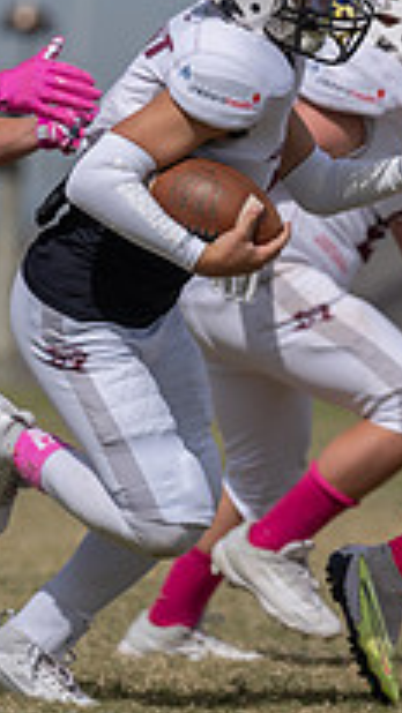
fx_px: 14599
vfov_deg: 2.8
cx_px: 270
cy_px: 199
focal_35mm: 771
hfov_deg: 1.6
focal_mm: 200
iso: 100
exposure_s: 1/2500
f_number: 4
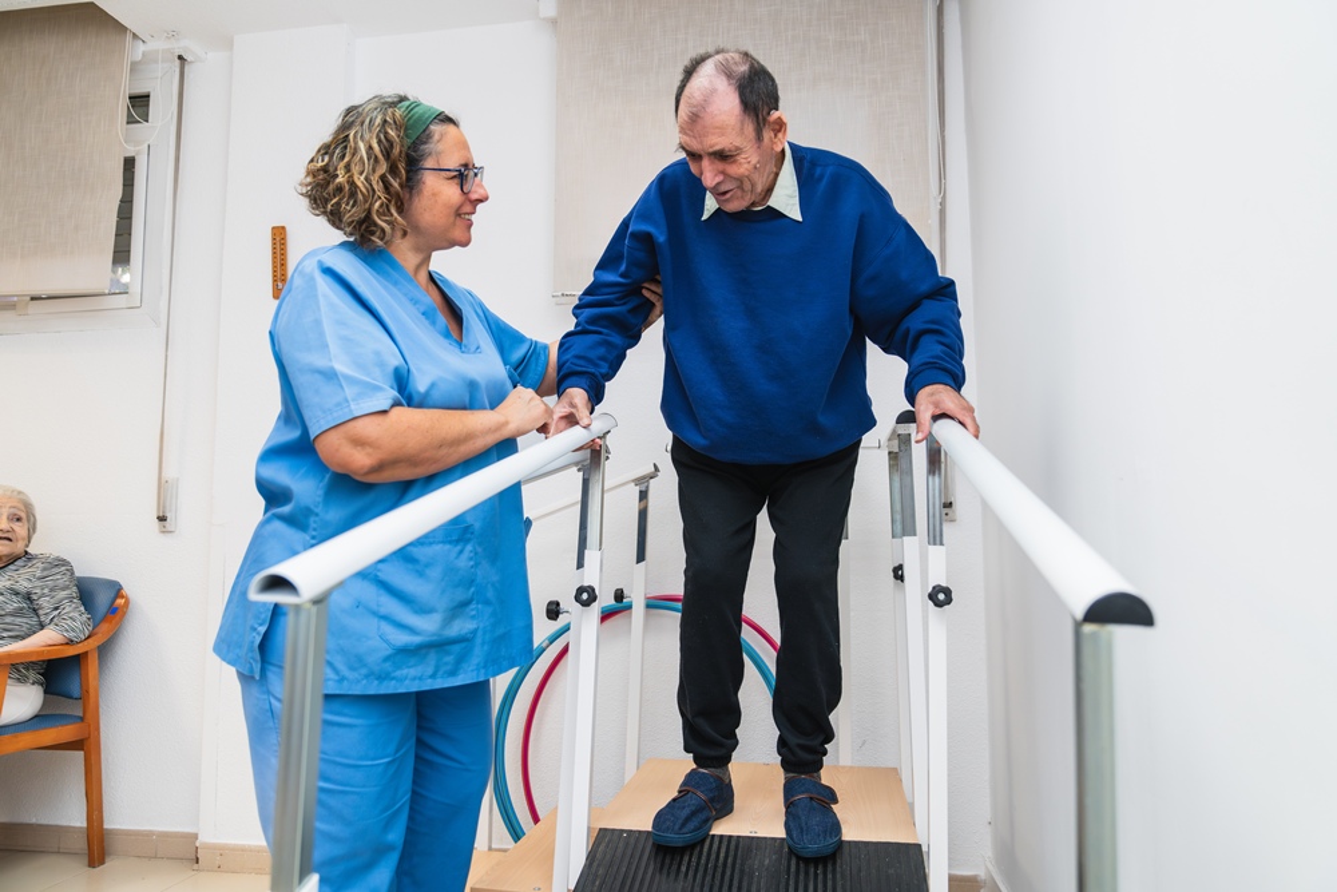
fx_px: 891
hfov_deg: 73.7
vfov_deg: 53.1
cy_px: 446
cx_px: 668
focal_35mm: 24
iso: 1250
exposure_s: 1/250
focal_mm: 24
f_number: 3.2
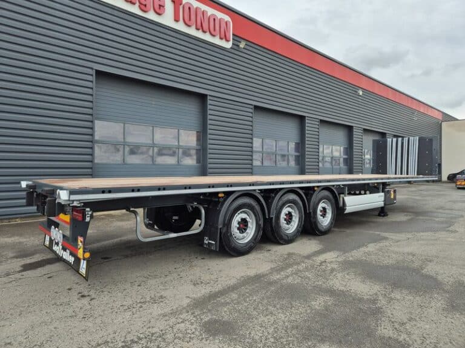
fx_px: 309
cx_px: 232
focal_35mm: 23
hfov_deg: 73.9
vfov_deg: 58.9
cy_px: 174
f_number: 1.8
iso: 25
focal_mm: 5.4
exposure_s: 1/1060
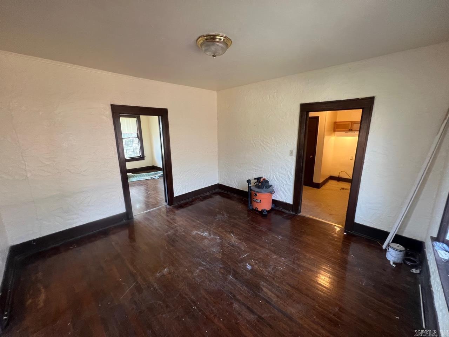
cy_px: 168
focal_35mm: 13
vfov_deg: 89.9
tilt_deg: -13.1
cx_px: 224
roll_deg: +1.1
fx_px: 169
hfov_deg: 106.2
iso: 200
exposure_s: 1/60
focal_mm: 1.57
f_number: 1.8
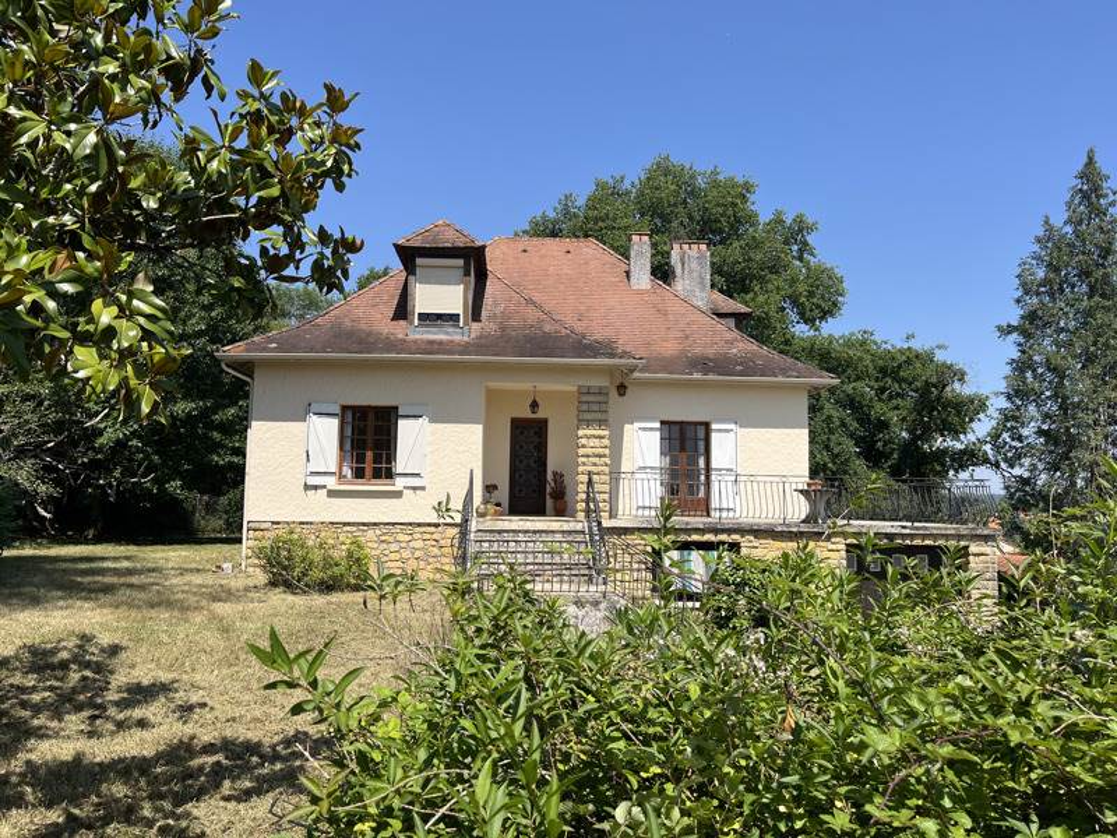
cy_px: 419
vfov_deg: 53.1
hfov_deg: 67.3
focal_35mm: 26
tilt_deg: +5.8
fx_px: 839
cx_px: 558
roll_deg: -1.0
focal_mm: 5.1
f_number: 1.6
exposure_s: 1/3049
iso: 50
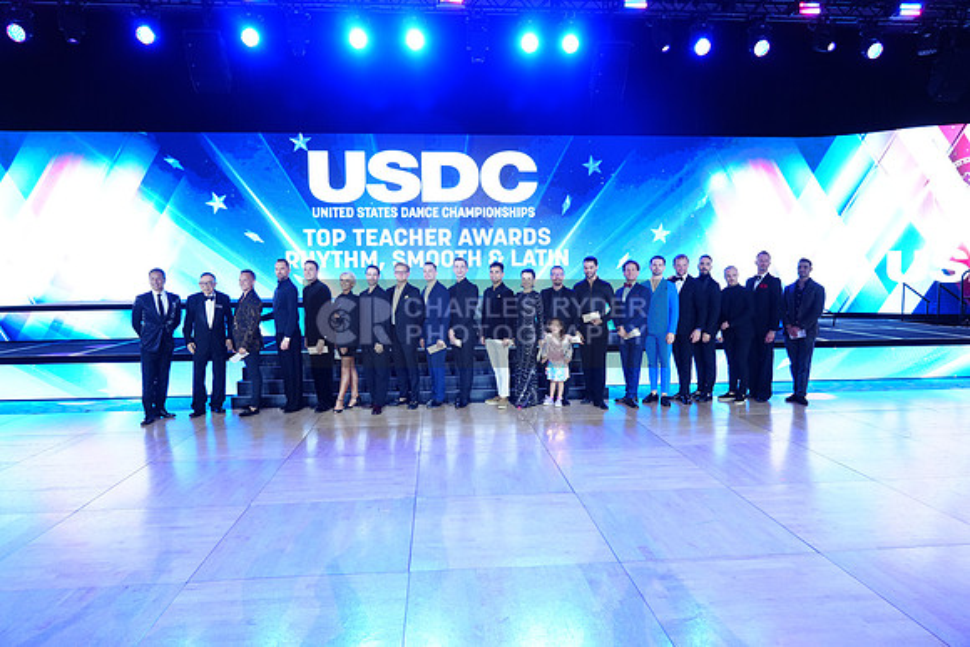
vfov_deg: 53.2
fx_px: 647
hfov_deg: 73.7
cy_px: 324
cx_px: 485
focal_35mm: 24
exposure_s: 1/320
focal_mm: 24
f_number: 4
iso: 1250
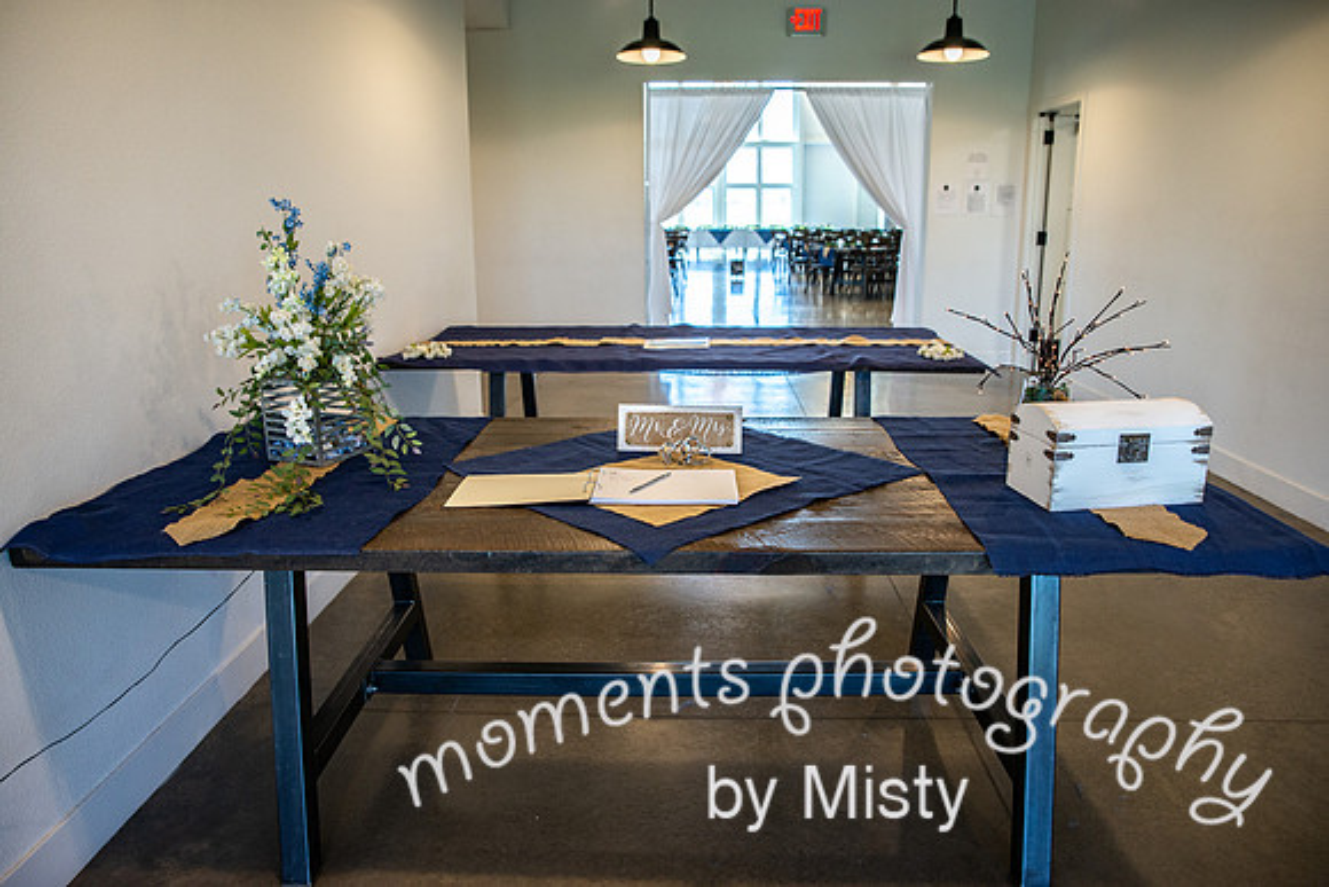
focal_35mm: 24
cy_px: 444
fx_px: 886
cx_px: 664
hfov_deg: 73.7
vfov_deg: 53.2
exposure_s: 1/250
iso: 640
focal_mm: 24
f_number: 3.5
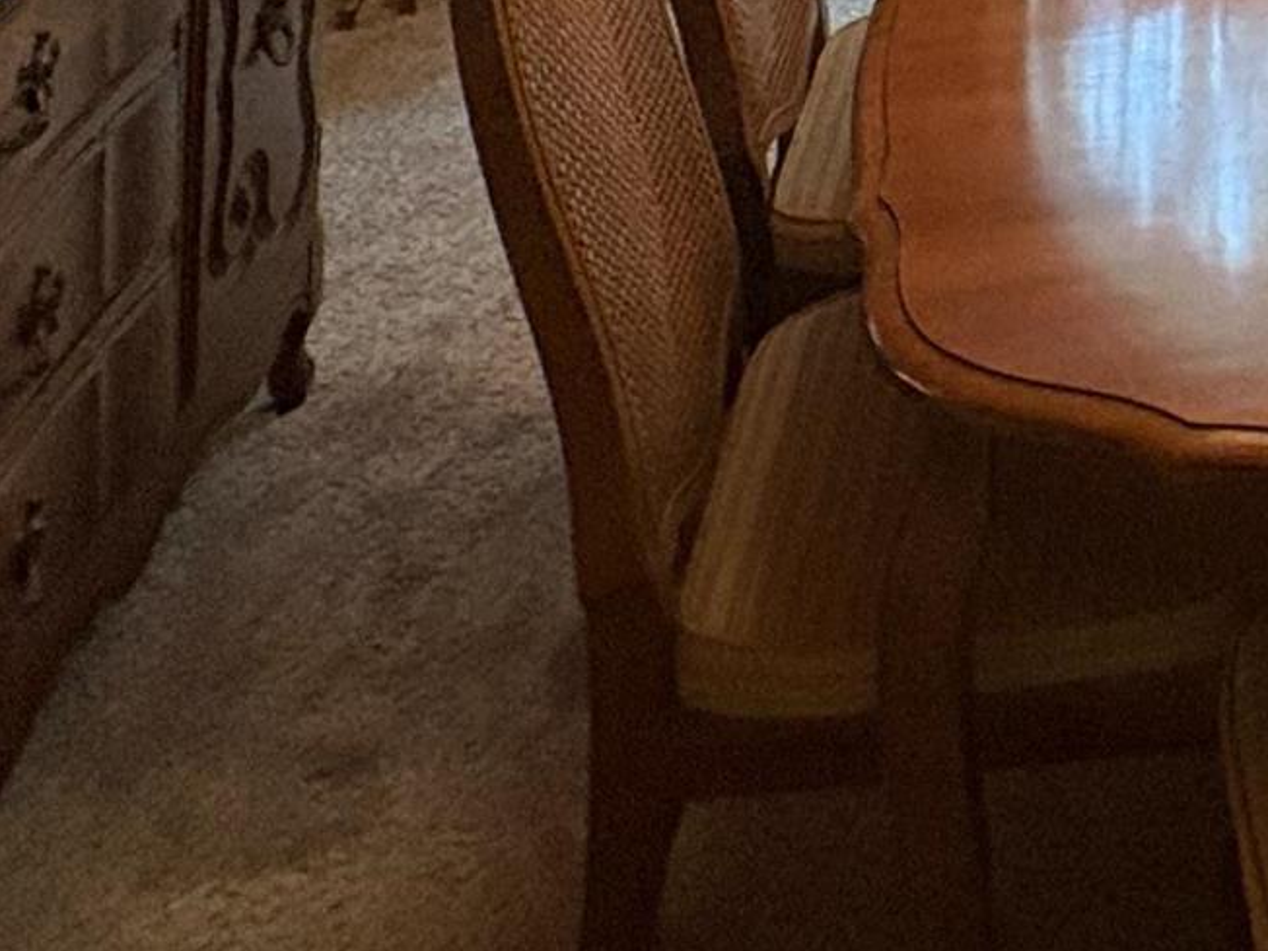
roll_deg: +0.0
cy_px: -1097
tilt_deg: -0.3
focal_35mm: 66
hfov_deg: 23.3
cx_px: 1925
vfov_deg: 15.9
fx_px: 2418
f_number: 2.2
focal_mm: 2.22
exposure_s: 1/60
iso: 400
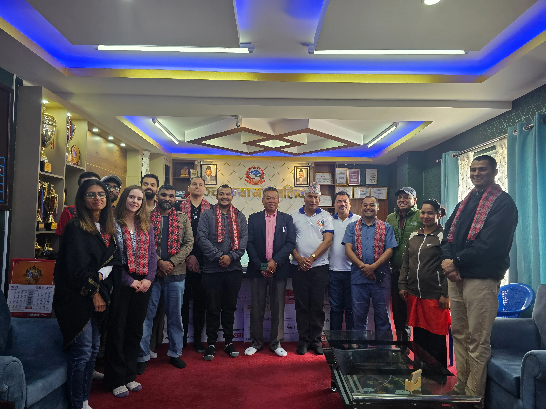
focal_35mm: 23
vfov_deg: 58.9
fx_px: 363
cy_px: 204
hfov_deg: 73.9
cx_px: 273
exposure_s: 1/100
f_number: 1.7
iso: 200
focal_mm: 6.3
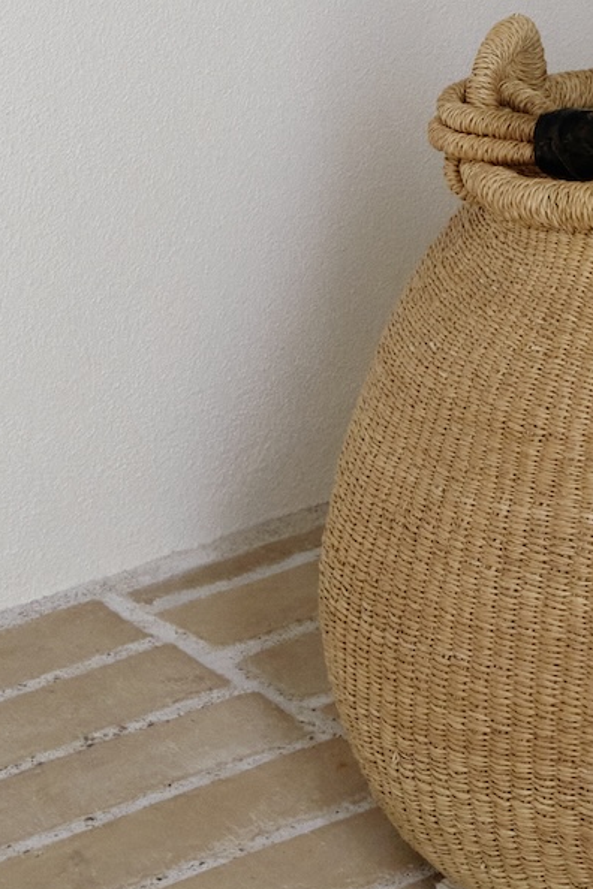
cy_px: -1338
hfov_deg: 6.6
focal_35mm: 204
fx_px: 5031
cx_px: 1065
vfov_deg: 9.0
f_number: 8
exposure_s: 1/15
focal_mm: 33.1
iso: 320
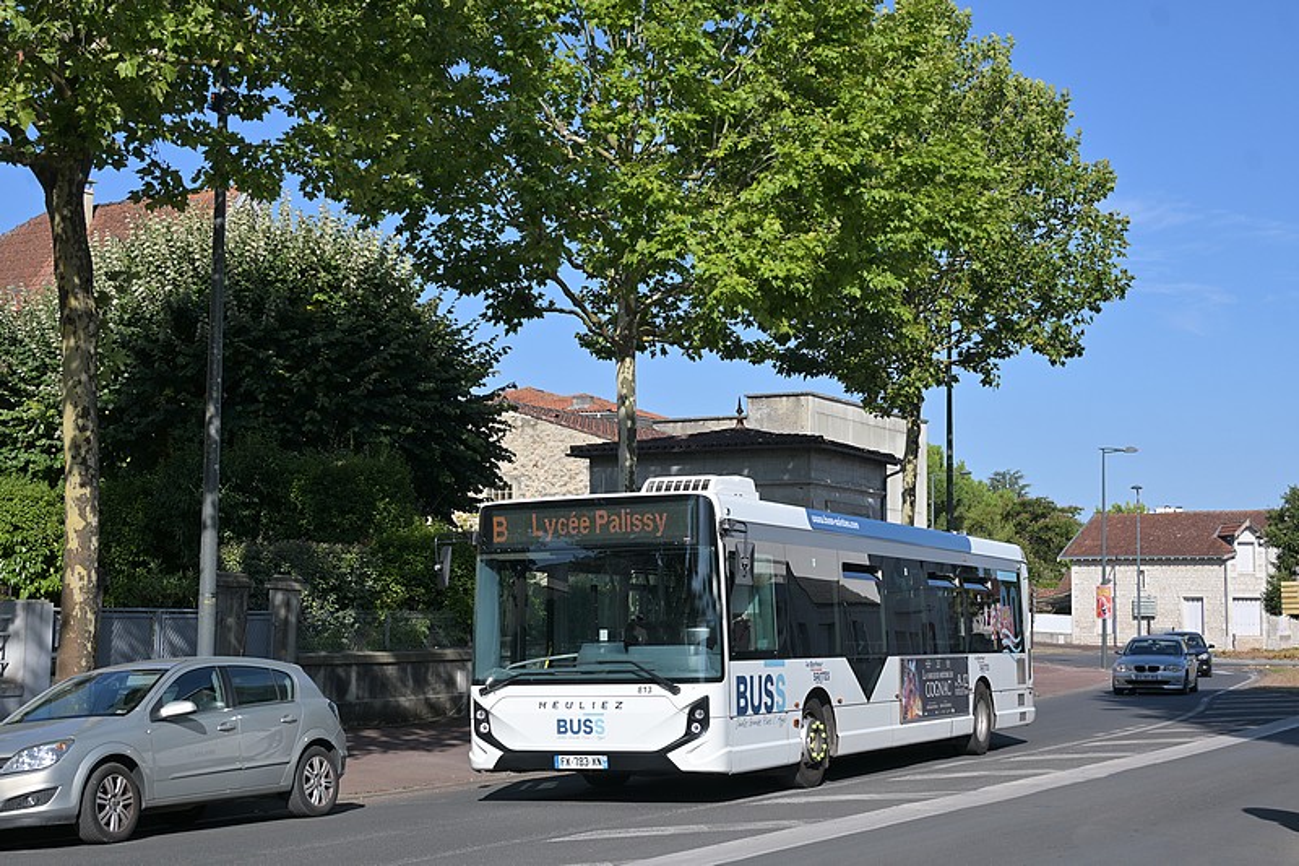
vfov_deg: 25.7
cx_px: 650
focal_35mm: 52
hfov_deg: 37.9
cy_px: 433
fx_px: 1894
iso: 100
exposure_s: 1/500
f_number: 6.3
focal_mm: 35
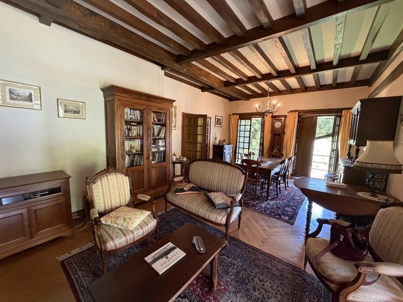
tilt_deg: -6.3
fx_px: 163
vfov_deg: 85.7
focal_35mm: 14
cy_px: 151
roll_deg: -0.2
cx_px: 202
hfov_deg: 102.1
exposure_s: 1/50
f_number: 2.2
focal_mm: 2.22
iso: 640
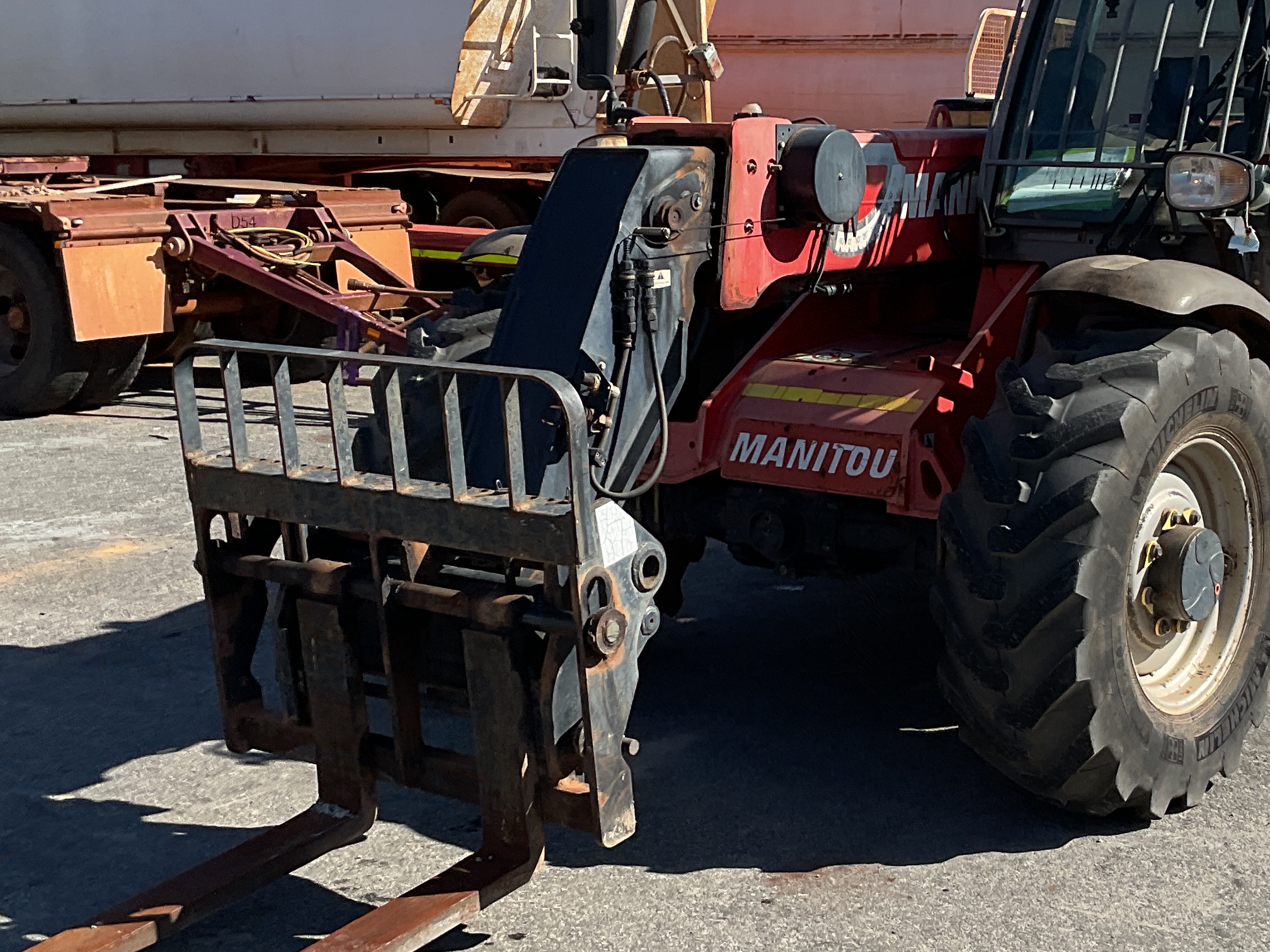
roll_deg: -2.0
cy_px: 454
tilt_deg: -8.2
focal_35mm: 58
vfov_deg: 25.2
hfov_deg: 33.0
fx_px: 2128
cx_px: 839
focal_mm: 3
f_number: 1.8
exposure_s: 1/1377
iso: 16
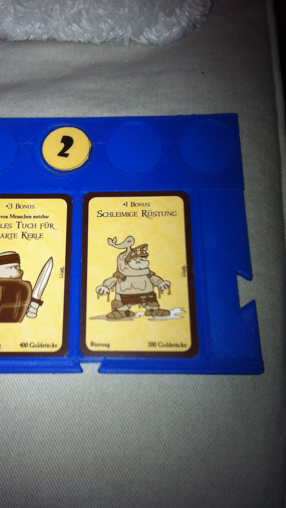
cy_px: 259
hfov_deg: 30.3
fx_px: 526
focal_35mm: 39
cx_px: 103
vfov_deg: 51.6
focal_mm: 3.85
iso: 80
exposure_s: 1/60
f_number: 2.8
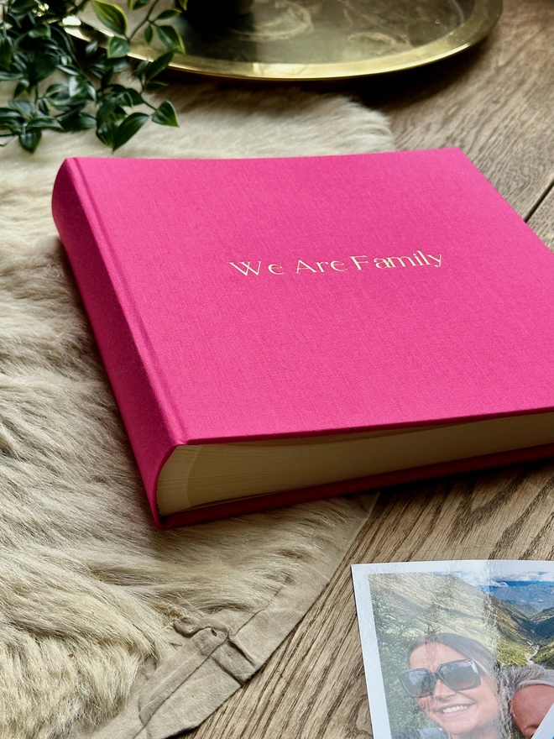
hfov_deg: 30.3
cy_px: 370
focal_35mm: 48
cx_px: 277
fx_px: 1024
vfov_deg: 39.7
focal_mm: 6.86
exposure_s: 1/178
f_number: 1.78
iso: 50
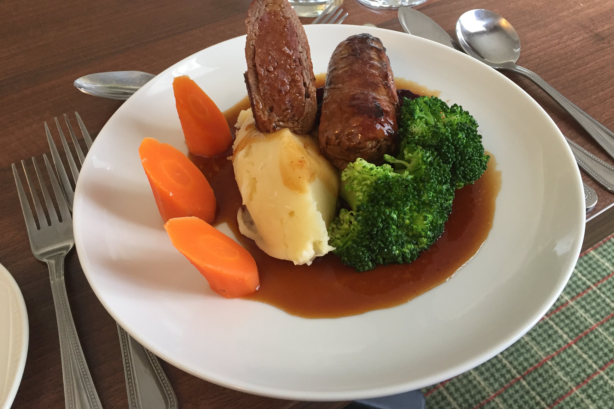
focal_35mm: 31
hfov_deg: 60.3
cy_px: 180
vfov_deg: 42.3
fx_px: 529
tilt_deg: -47.2
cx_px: 305
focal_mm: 4.15
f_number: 2.2
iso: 160
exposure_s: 1/33
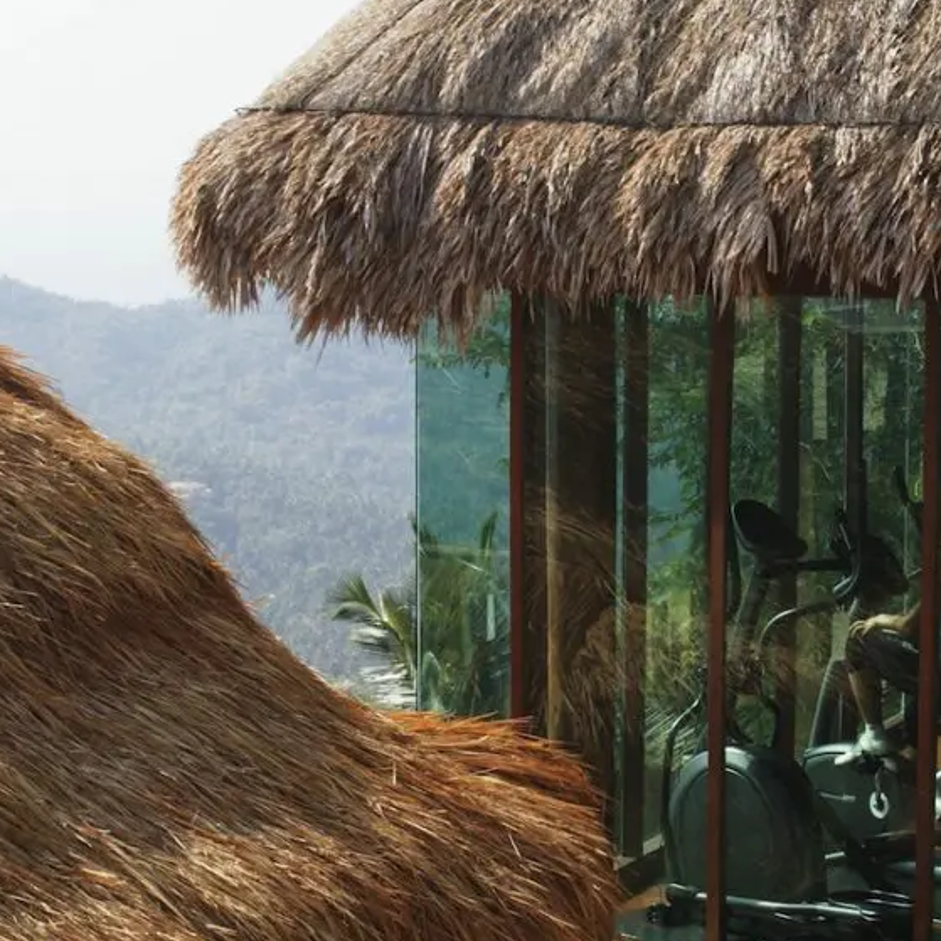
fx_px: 3291
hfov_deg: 16.3
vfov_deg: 16.2
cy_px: 642
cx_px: 594
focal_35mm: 107
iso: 100
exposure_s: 1/160
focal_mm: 40
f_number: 9
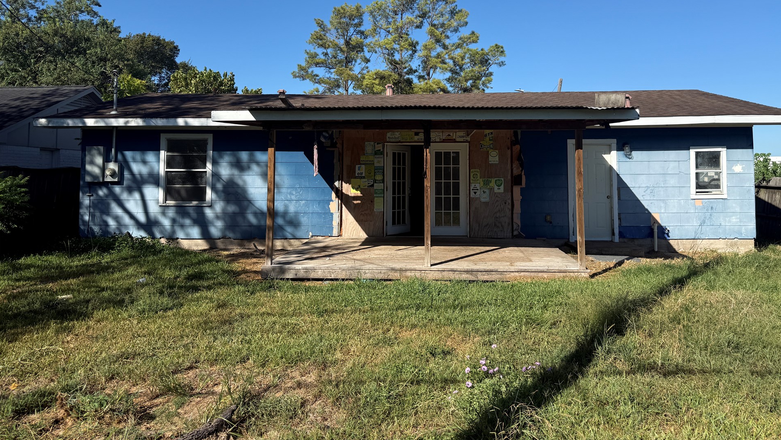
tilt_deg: +2.5
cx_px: 416
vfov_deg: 40.9
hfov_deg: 67.8
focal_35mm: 28
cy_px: 143
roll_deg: +0.0
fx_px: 580
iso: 80
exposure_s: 1/4167
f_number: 1.78
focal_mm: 6.76
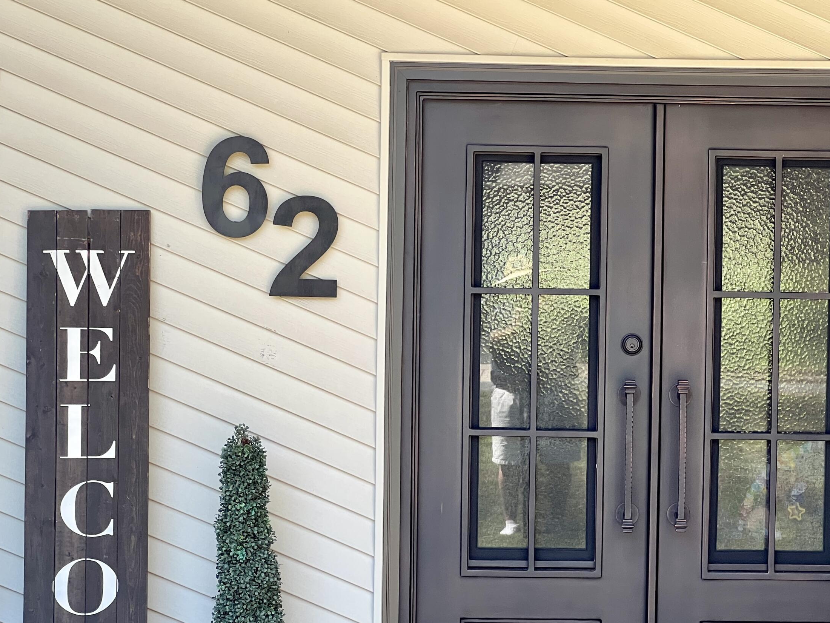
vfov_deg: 14.1
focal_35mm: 105
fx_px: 2518
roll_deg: -1.3
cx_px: 552
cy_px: 389
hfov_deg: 18.7
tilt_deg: -2.3
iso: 125
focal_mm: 9
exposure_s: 1/99
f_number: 2.8
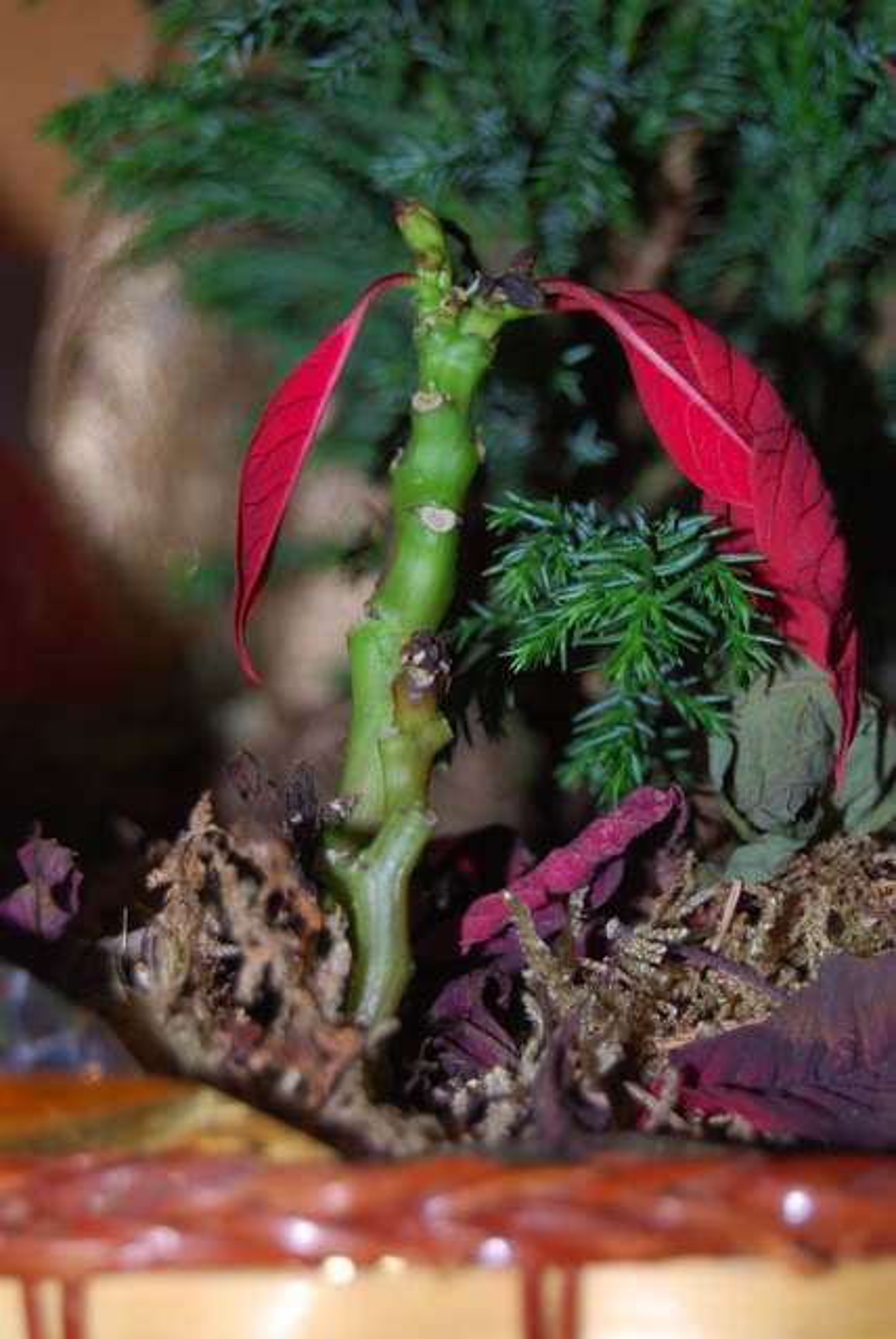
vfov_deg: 24.6
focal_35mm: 82
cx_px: 448
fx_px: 3070
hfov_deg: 16.6
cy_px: 670
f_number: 5.6
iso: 200
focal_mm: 55
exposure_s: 1/60
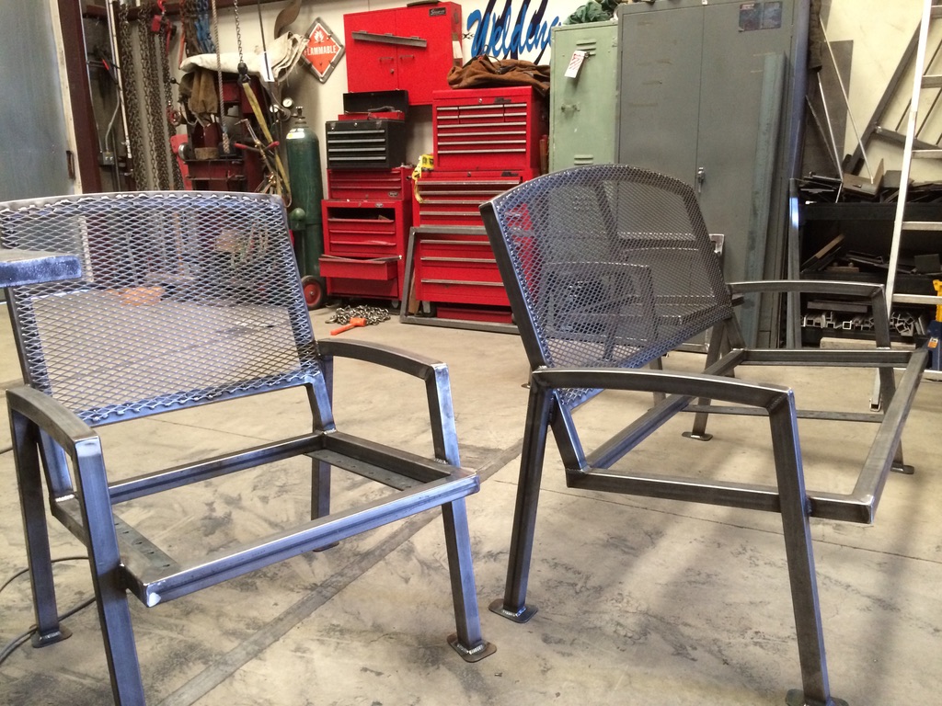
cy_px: 353
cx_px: 471
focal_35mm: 30
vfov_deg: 46.8
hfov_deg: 60.0
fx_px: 816
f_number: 2.2
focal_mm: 4.12
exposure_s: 1/30
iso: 250
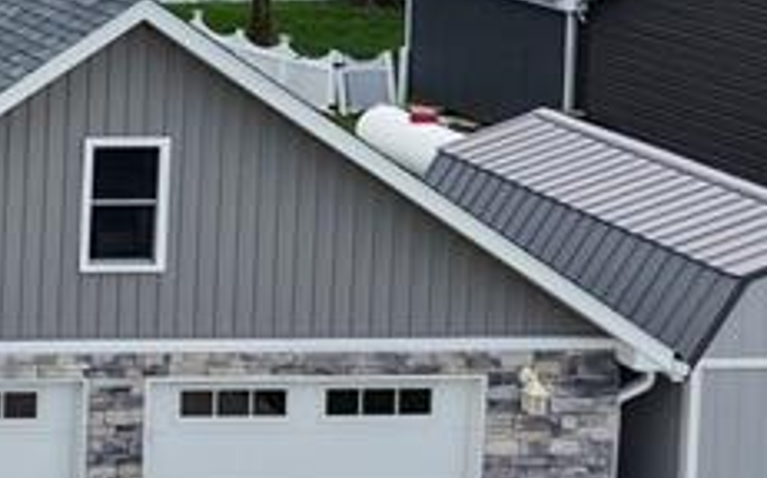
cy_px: -193
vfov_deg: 11.2
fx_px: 2360
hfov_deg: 14.6
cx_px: -853
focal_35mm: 113
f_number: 1.8
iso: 210
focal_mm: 8.67
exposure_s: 1/4000
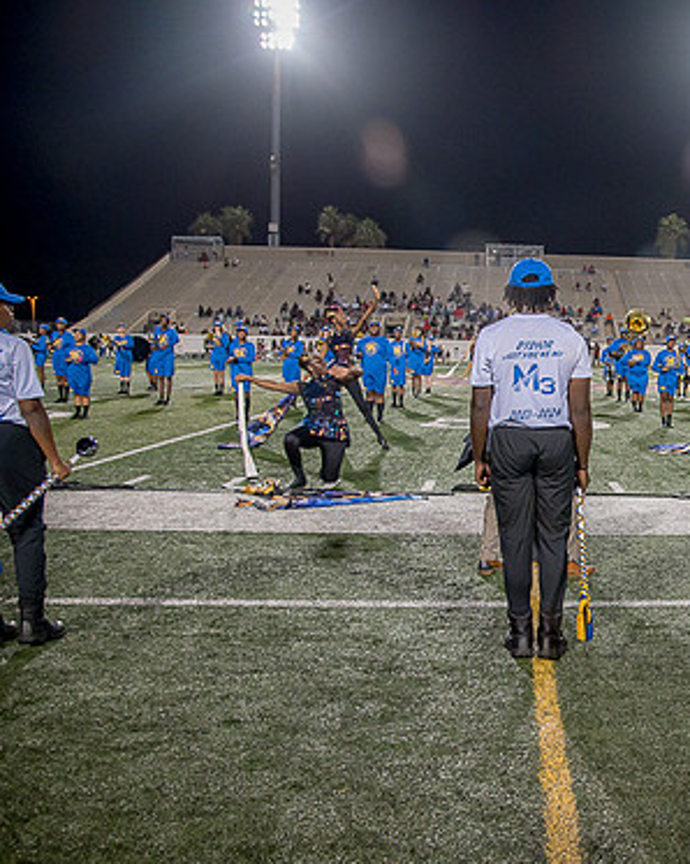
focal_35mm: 35
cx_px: 611
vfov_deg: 51.5
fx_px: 894
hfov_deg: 39.4
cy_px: 445
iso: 2000
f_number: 4
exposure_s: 1/200
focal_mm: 24
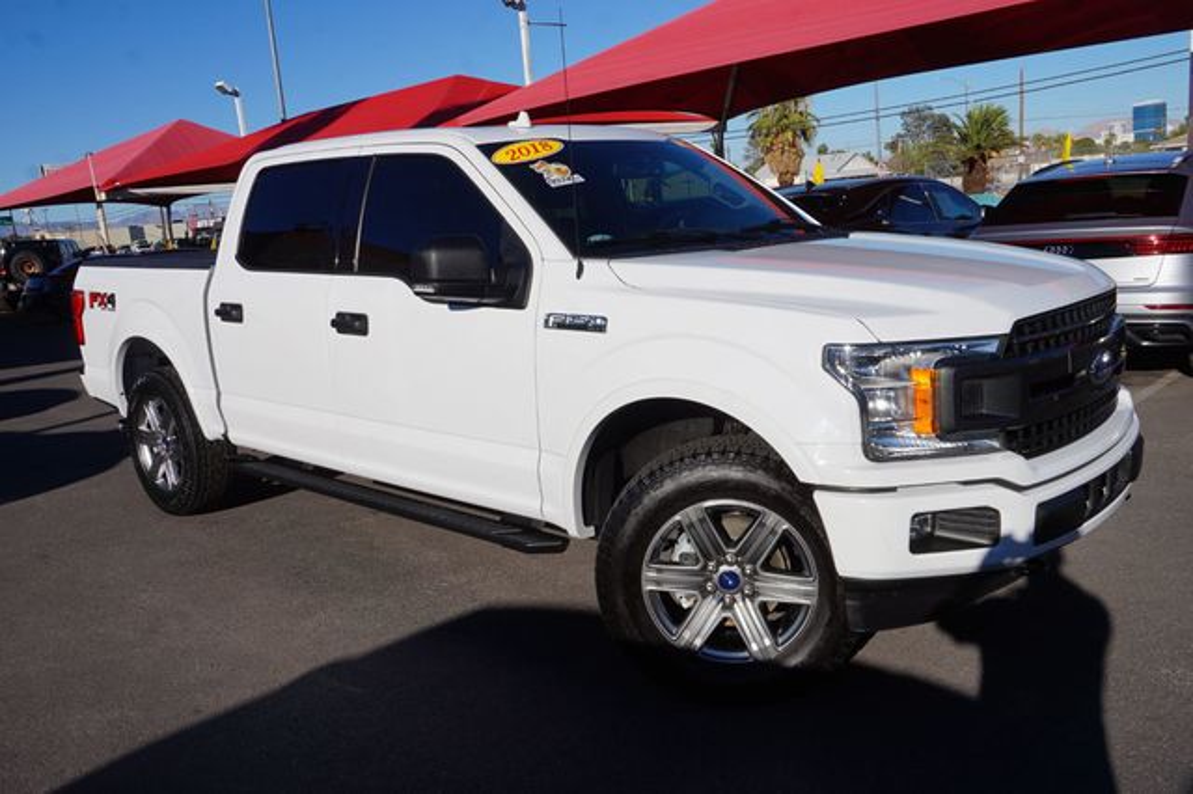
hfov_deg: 62.0
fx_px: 994
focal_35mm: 30
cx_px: 596
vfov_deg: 43.6
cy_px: 397
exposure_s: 1/200
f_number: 14
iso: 100
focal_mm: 20
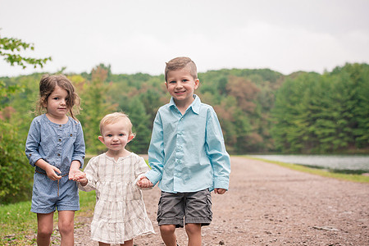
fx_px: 943
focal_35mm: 92
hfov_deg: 22.1
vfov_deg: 14.9
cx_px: 140
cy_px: 146
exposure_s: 1/800
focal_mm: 70
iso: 800
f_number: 4.5
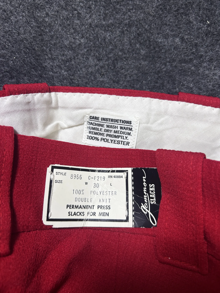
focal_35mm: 26
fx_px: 220
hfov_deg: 53.1
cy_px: 146
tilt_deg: -66.7
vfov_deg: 67.3
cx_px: 110
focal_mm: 5.7
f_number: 1.5
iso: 125
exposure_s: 1/50
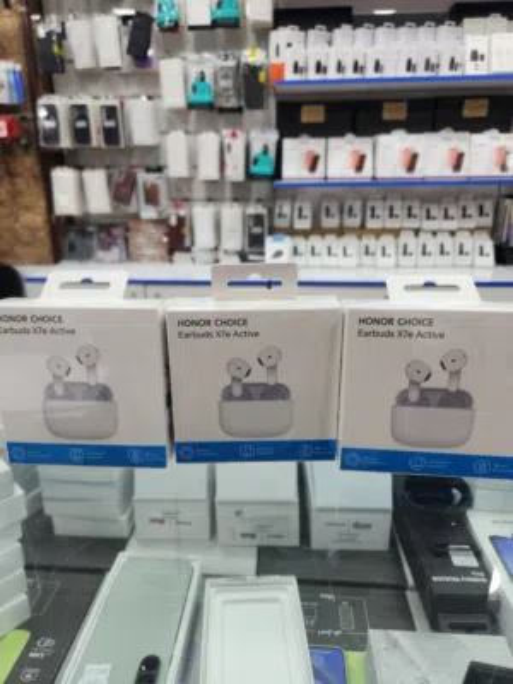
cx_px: 256
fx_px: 454
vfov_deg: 73.9
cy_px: 342
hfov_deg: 58.9
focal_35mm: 23
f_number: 1.8
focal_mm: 5.4
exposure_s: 1/100
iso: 32
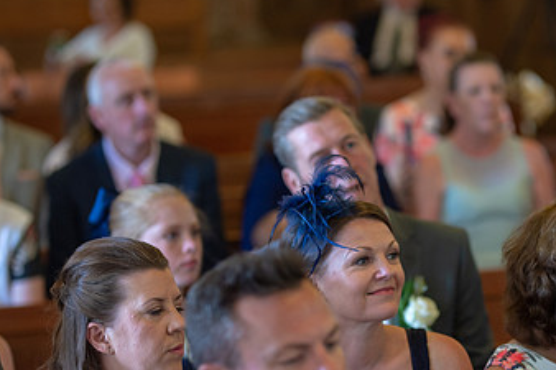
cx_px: 395
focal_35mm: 146
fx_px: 2254
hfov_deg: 14.0
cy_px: 293
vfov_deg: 9.4
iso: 1000
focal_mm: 85
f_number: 2
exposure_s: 1/160
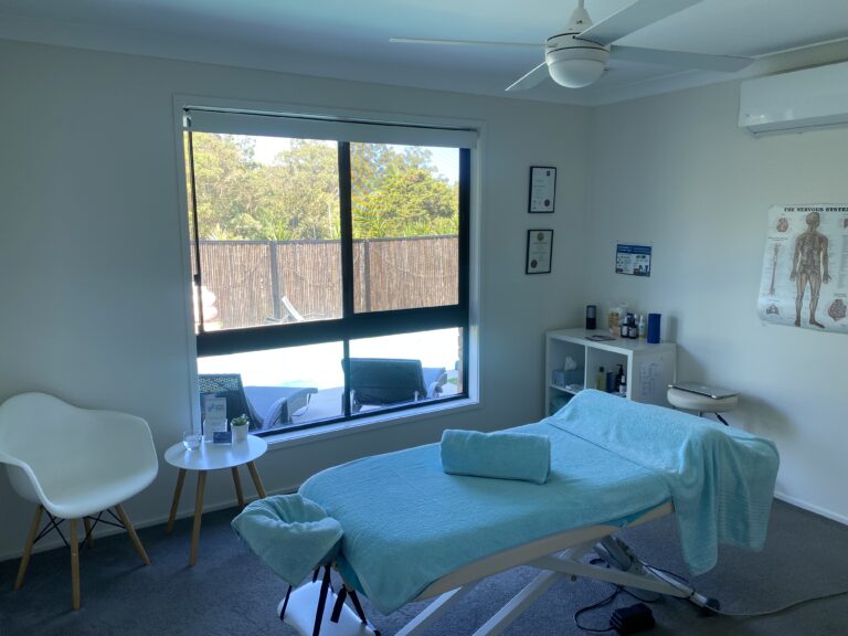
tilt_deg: -8.3
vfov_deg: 53.1
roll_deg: -0.4
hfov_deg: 67.3
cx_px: 424
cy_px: 318
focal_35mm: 26
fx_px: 637
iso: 50
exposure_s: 1/122
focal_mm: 4.25
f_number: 1.8
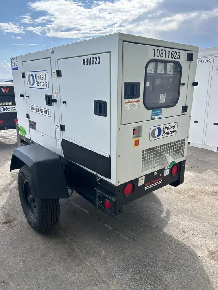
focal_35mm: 26
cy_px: 145
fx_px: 218
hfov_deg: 53.1
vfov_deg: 67.3
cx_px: 109
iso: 50
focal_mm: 5.7
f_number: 1.5
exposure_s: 1/2841
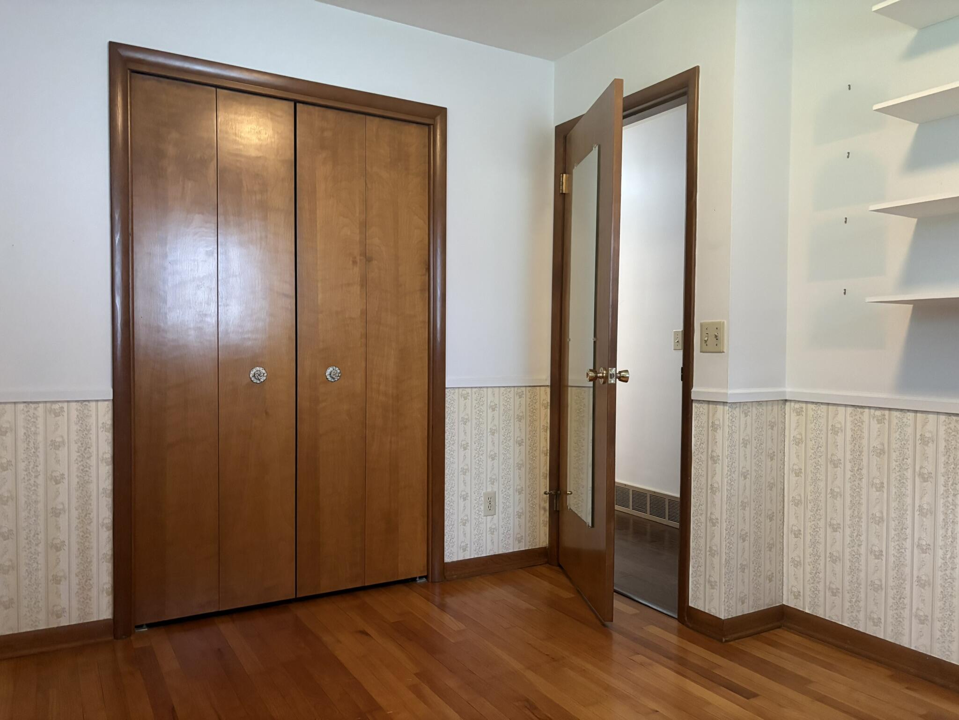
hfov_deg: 67.3
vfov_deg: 53.1
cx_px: 480
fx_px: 720
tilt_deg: -1.5
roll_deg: +0.1
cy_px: 360
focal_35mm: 26
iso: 500
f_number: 1.6
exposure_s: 1/30
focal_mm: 5.96
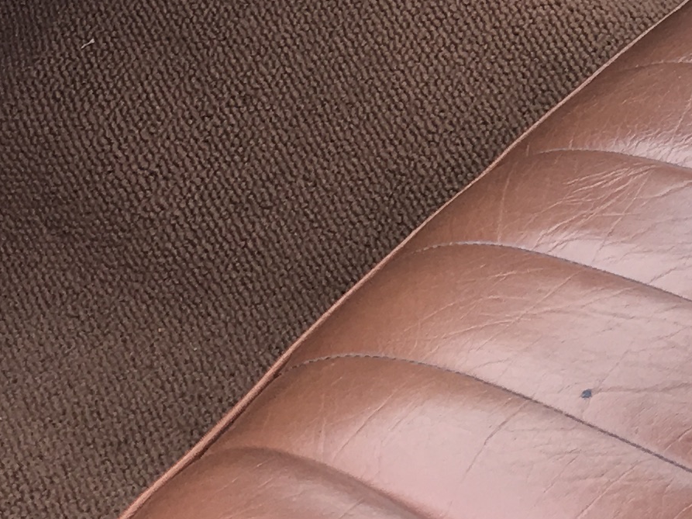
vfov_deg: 10.4
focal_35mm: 131
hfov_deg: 14.8
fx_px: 2618
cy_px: -518
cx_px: 678
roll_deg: -1.3
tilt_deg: -11.1
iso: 25
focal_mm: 4.15
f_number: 2.2
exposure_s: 1/100
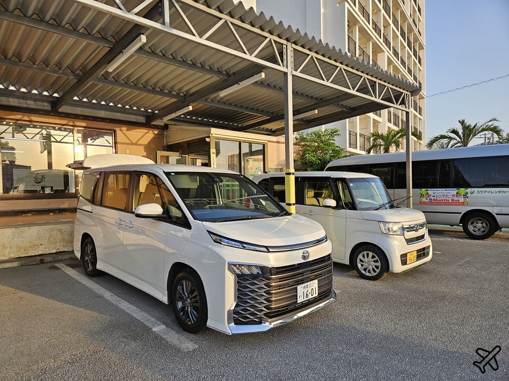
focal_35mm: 23
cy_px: 190
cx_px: 254
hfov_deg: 73.9
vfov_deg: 58.9
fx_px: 338
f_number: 1.8
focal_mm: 5.4
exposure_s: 1/366
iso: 25
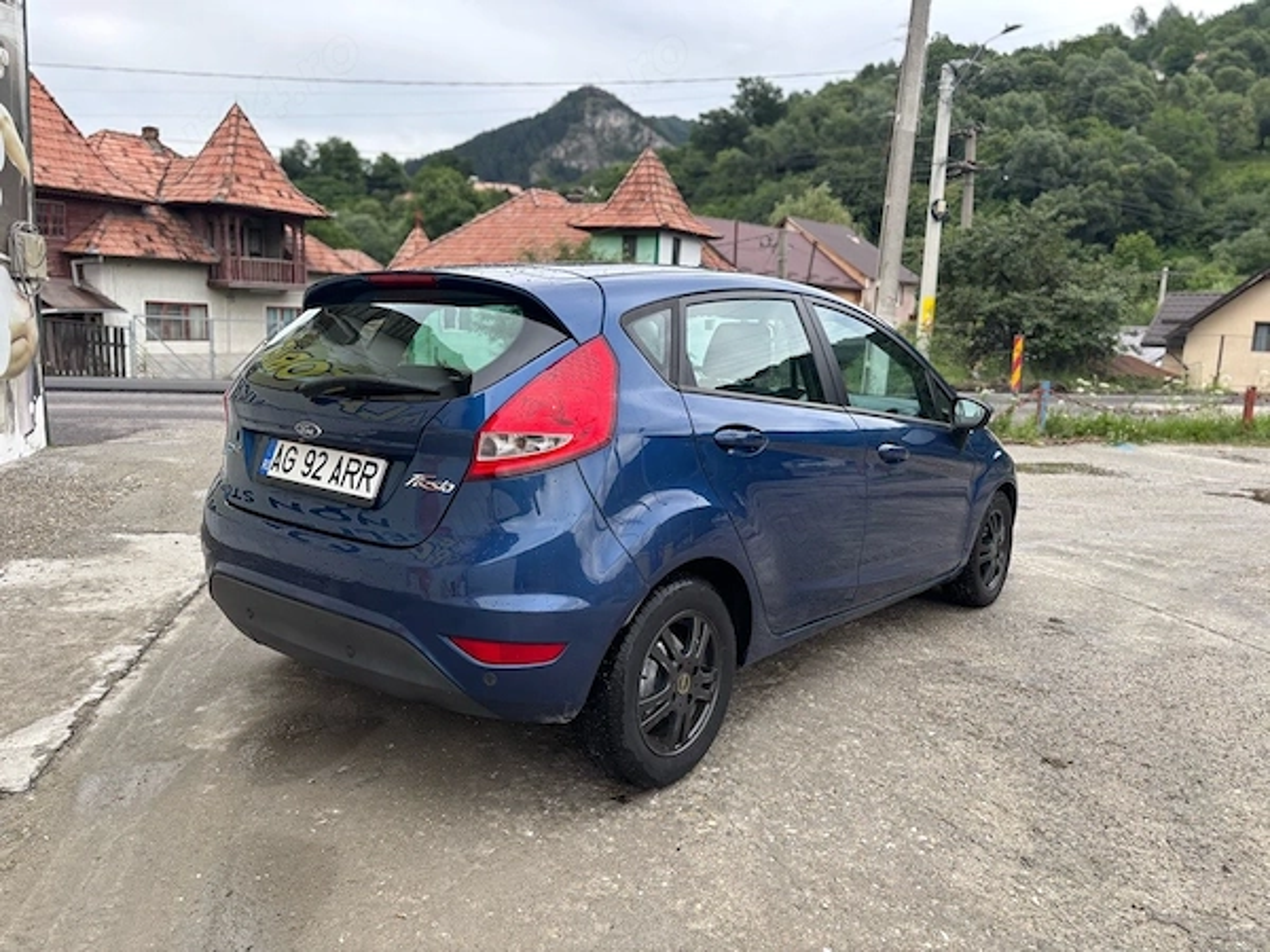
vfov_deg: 53.1
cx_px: 635
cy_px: 476
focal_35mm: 26
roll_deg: -2.2
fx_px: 954
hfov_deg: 67.3
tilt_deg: -9.5
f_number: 1.6
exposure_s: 1/662
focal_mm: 5.96
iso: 50
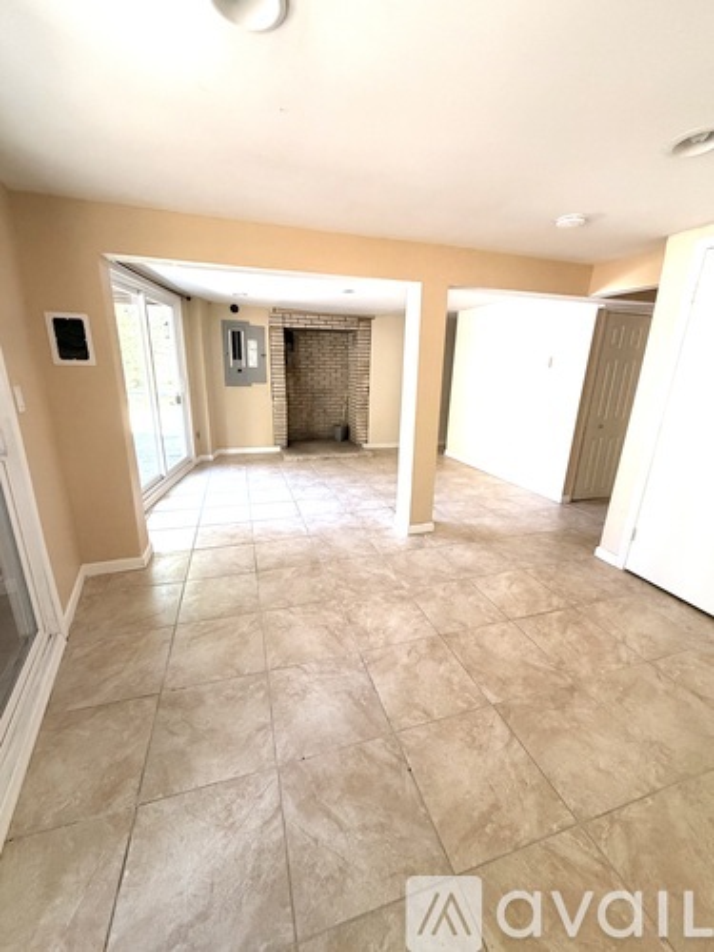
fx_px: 385
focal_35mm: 14
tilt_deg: -16.0
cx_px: 357
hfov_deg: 85.7
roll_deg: -1.6
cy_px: 476
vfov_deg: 102.1
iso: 320
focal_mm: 2.22
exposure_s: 1/89
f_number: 2.2
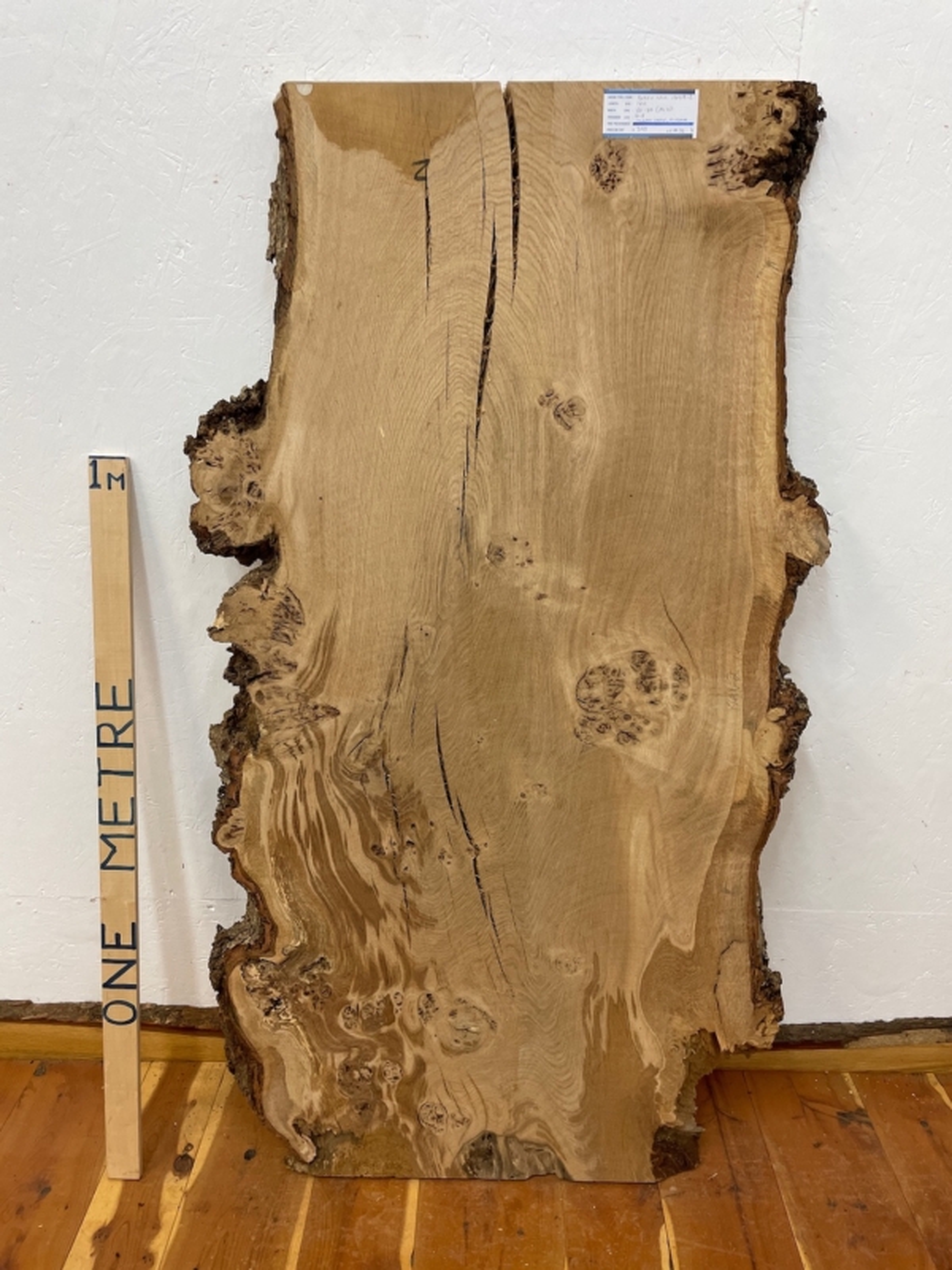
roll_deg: -2.1
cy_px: 635
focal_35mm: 26
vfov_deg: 67.3
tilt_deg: -19.9
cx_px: 476
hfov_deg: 53.1
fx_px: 953
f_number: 1.6
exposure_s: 1/100
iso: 100
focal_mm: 4.2
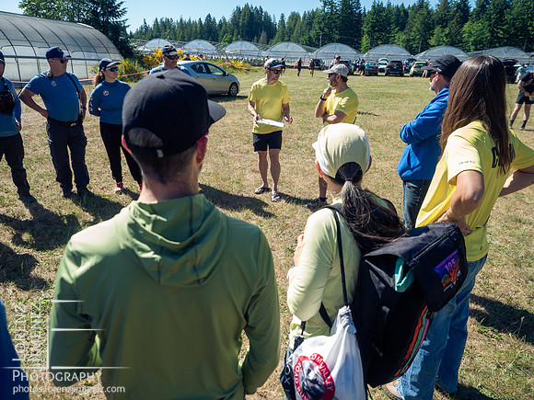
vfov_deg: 56.8
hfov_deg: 71.6
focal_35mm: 24
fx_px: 370
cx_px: 267
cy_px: 200
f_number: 2.8
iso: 100
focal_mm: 12
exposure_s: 1/1000
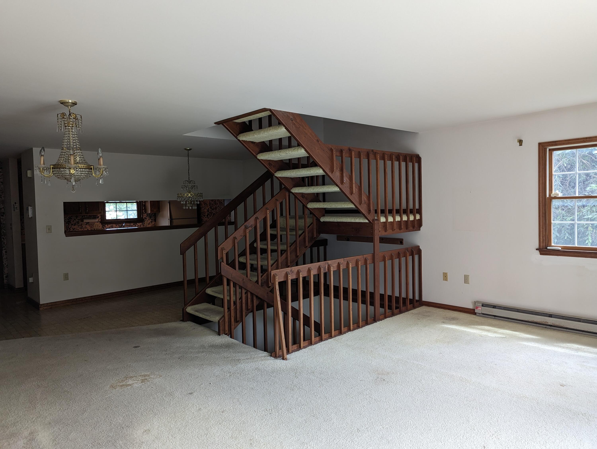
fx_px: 414
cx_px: 298
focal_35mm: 24
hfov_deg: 71.5
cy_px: 224
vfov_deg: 56.9
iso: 40
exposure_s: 1/86.9
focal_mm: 6.81
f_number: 1.85
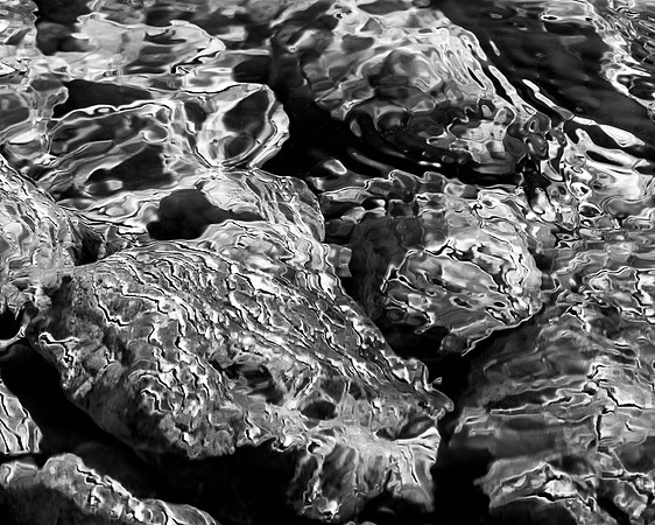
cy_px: 262
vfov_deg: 3.8
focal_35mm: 406
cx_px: 328
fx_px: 7868
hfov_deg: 4.8
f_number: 6.4
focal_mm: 239.8
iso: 500
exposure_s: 1/400
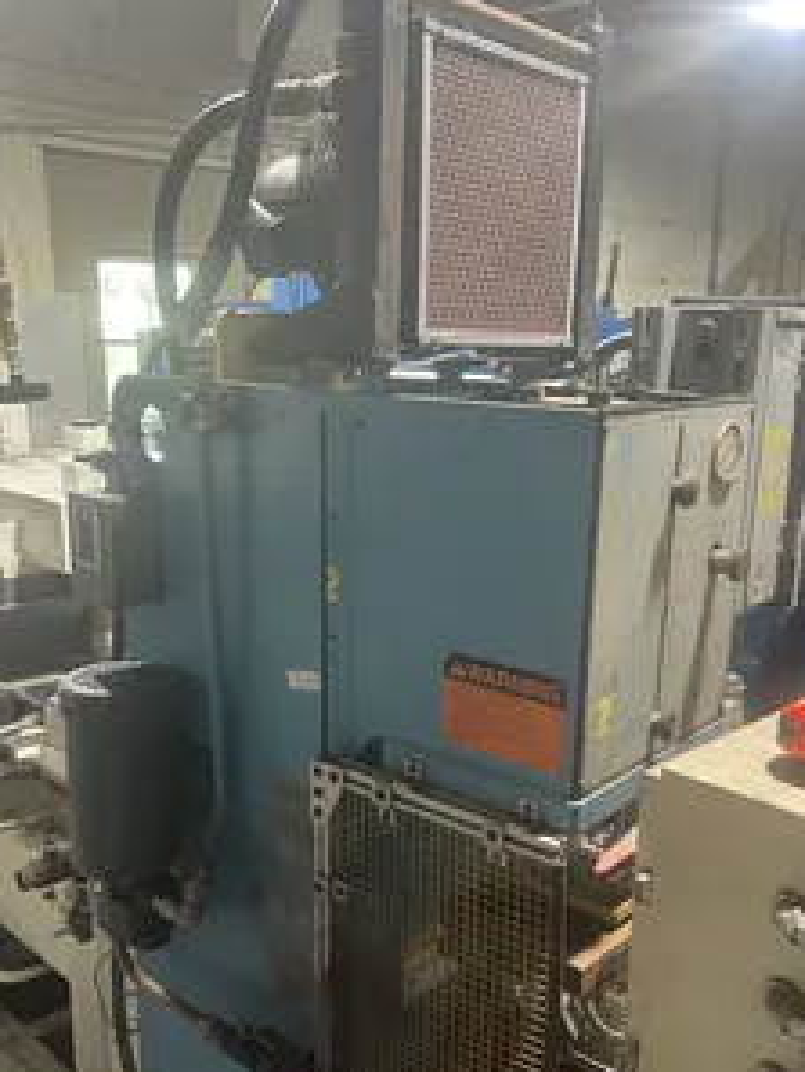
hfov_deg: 40.7
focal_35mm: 35
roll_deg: -1.2
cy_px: 606
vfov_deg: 52.5
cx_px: 422
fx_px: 1084
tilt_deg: -13.5
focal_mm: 5.7
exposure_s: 1/60
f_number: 1.5
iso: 100
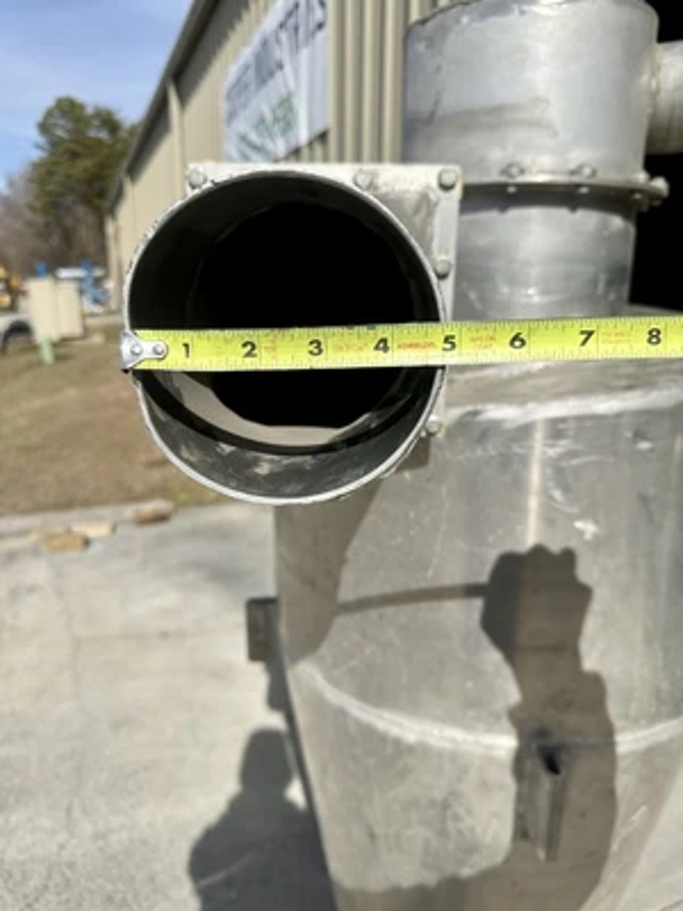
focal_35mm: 24
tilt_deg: -15.2
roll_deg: -3.3
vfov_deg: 71.6
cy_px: 456
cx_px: 342
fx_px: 631
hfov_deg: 56.8
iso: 80
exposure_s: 1/5848
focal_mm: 6.86
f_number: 1.78
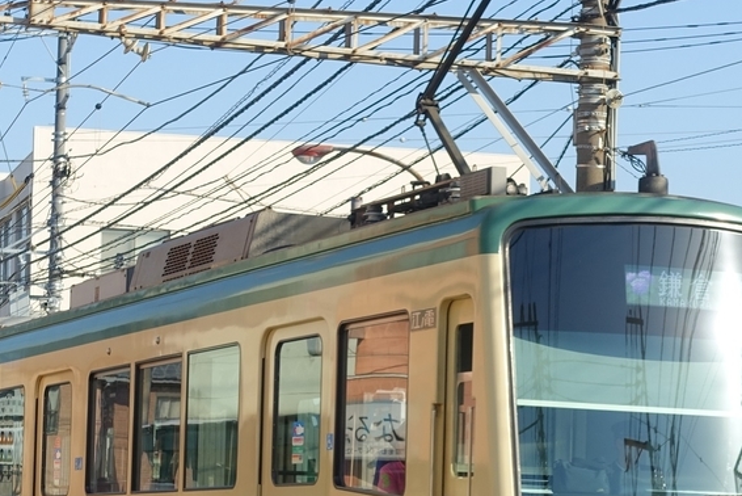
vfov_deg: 10.9
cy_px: 438
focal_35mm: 125
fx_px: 2578
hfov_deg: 16.4
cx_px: 380
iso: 125
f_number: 5.6
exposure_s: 1/320
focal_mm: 21.59
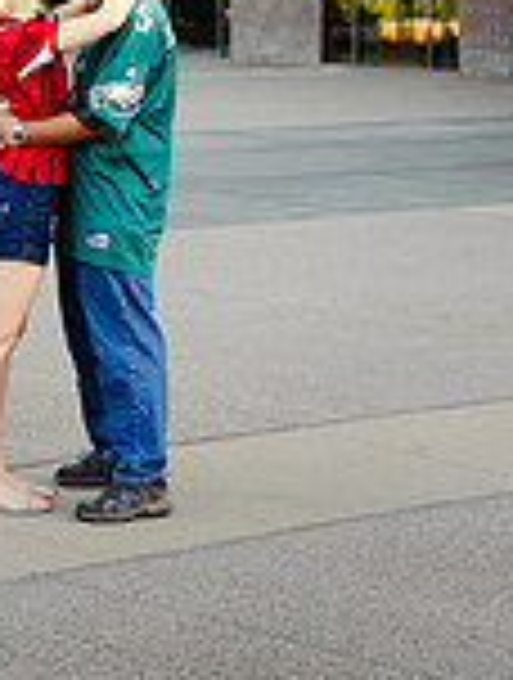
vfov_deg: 13.7
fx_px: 2696
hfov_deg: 10.8
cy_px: -279
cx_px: 38
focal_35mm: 137
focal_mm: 48
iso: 200
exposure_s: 1/400
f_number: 2.8
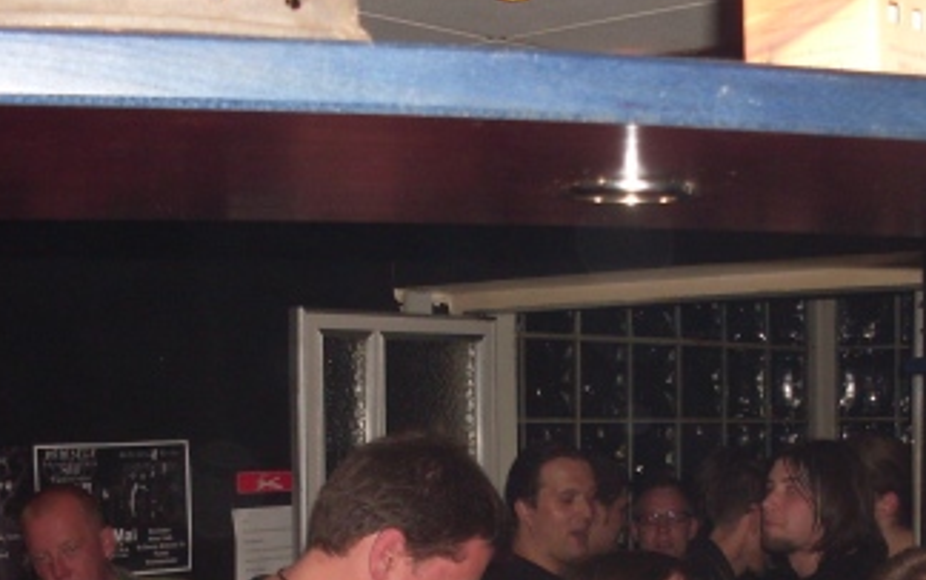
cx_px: 577
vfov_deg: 16.4
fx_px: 1945
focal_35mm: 77
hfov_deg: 26.7
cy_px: 653
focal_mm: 6.3
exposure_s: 1/45
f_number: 2.8
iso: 100
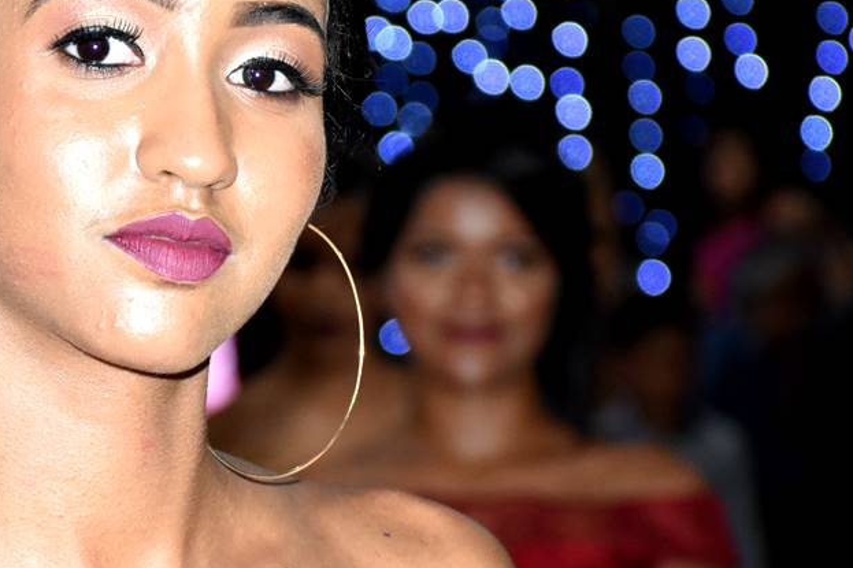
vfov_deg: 5.3
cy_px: 363
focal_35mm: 260
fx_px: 6159
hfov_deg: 7.9
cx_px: 222
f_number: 5.3
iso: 2000
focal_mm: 90
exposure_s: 1/100
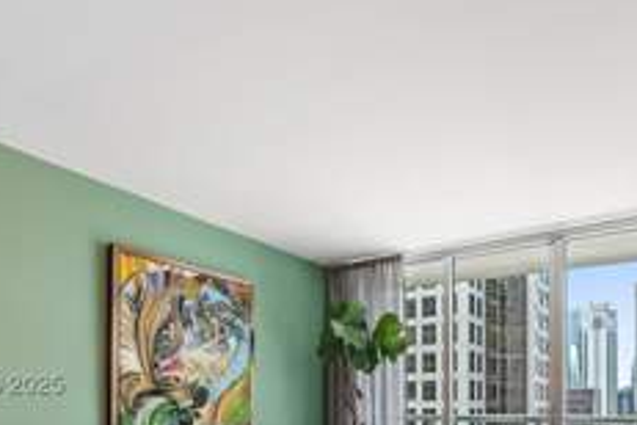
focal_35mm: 27
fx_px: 478
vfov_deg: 43.5
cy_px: 388
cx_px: 353
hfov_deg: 67.2
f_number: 9
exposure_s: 1/6
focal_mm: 13
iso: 400
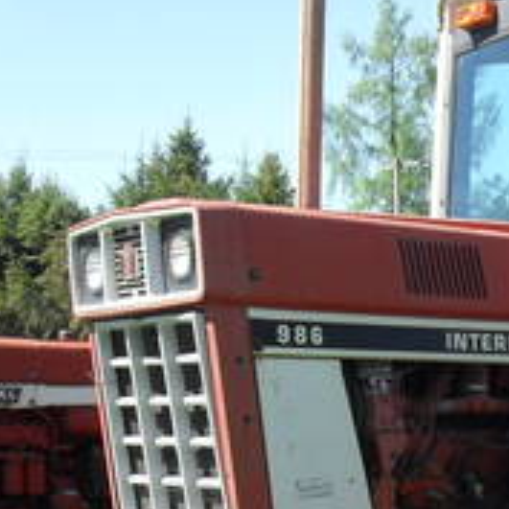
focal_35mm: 95
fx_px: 1580
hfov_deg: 17.4
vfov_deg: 18.1
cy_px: 414
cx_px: 621
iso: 100
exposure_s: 1/350
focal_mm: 6.3
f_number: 3.2
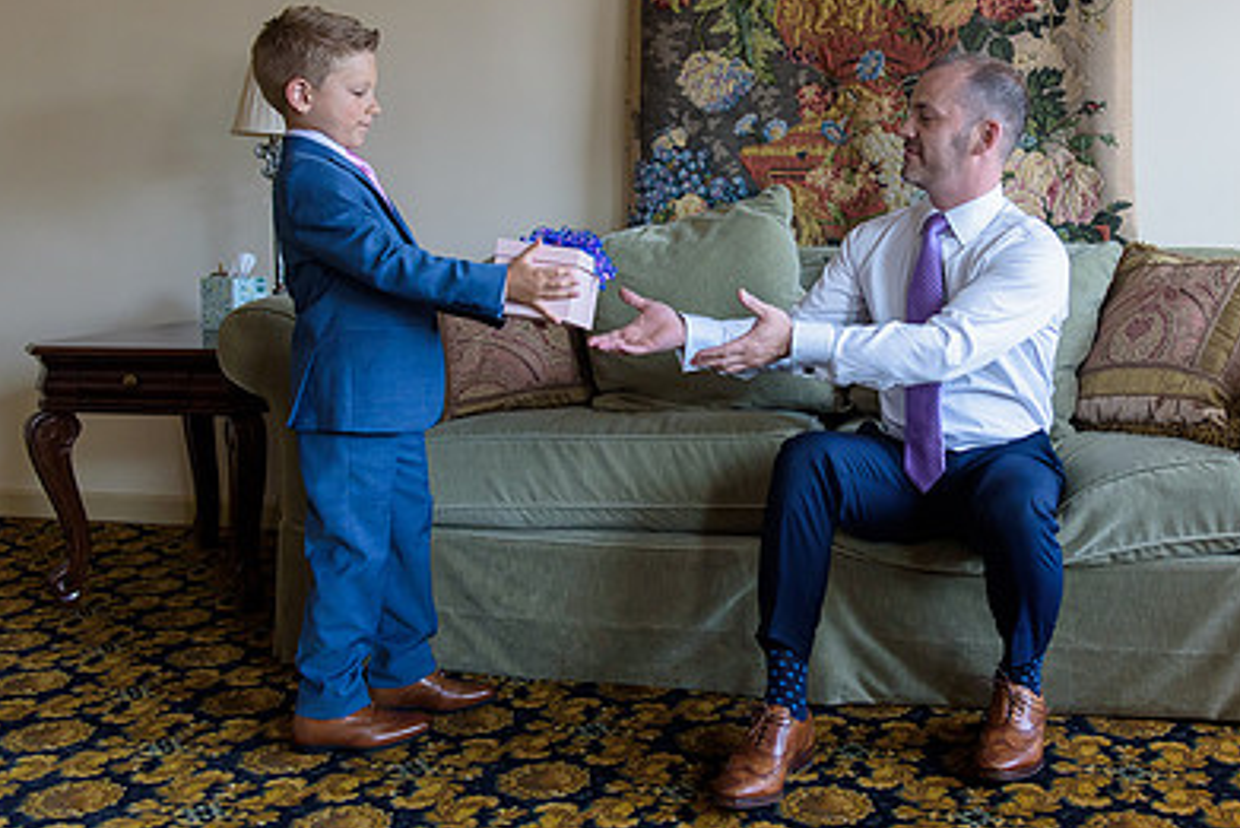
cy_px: 297
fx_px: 1482
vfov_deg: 31.0
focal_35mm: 43
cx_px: 809
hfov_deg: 44.9
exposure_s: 1/125
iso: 800
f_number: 3.2
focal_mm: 29
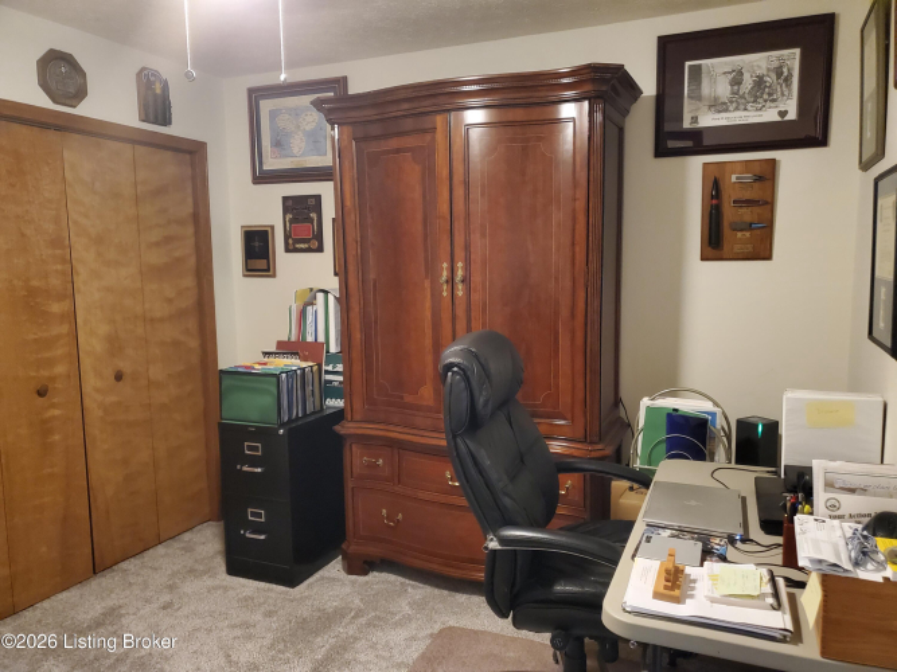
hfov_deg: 67.3
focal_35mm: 26
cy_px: 336
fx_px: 674
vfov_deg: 53.0
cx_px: 448
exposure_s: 1/12
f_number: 1.5
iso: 640
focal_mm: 4.3
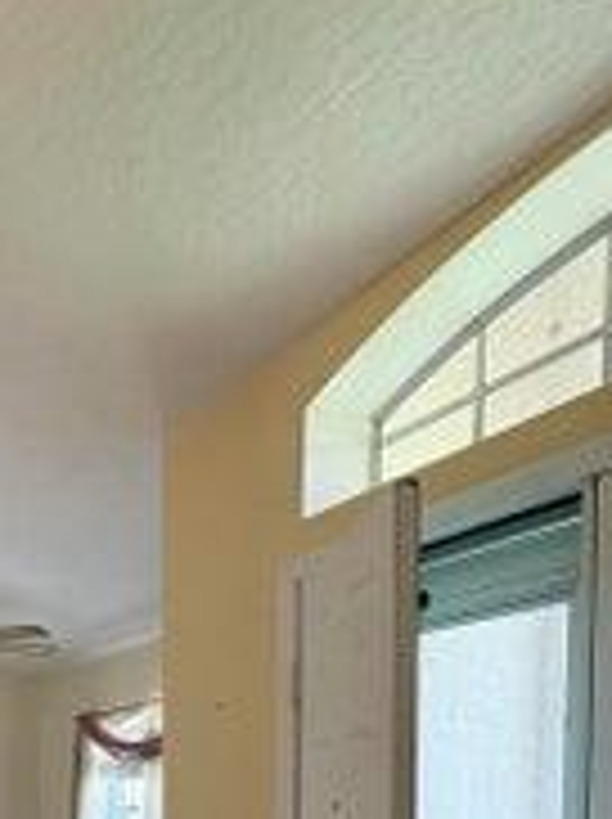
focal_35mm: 37
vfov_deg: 42.4
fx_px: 874
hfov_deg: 34.6
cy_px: 842
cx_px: -18
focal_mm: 2.22
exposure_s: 1/120
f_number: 2.2
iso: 160
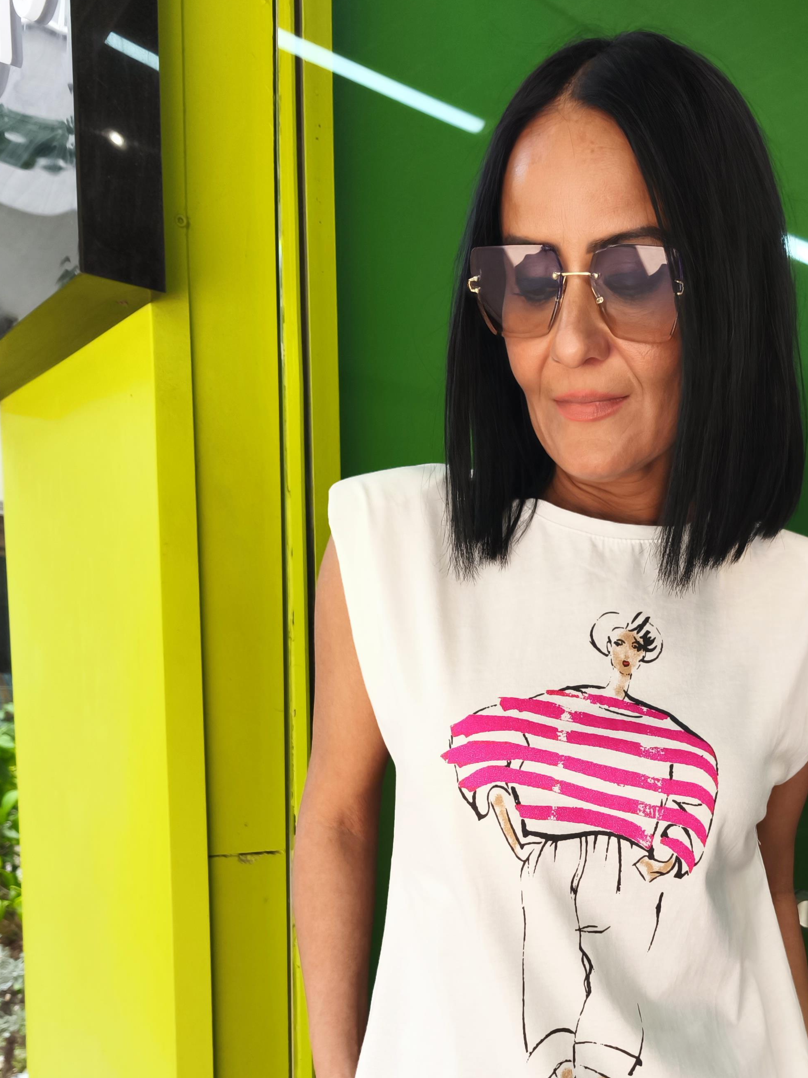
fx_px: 1120
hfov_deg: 38.7
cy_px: 838
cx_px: 594
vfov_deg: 48.9
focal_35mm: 36
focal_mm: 5.35
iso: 80
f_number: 1.7
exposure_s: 1/133
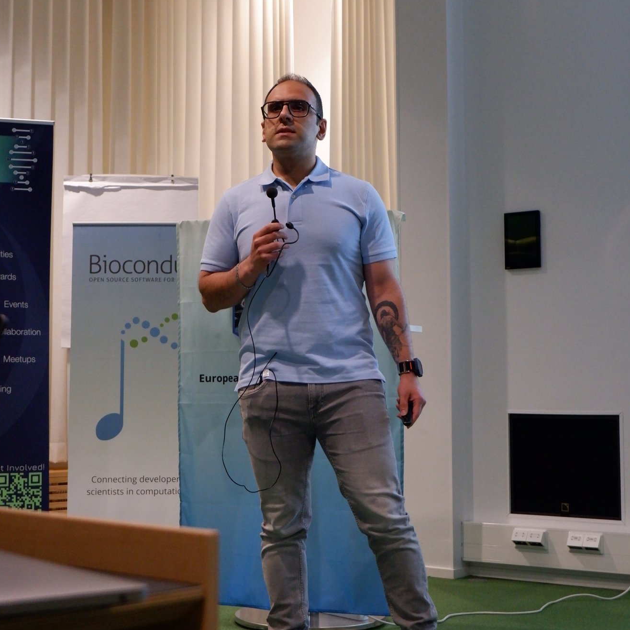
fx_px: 1277
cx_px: 312
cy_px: 281
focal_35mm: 62
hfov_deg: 27.7
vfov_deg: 27.7
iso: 3200
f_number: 4.9
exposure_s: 1/125
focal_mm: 32.3
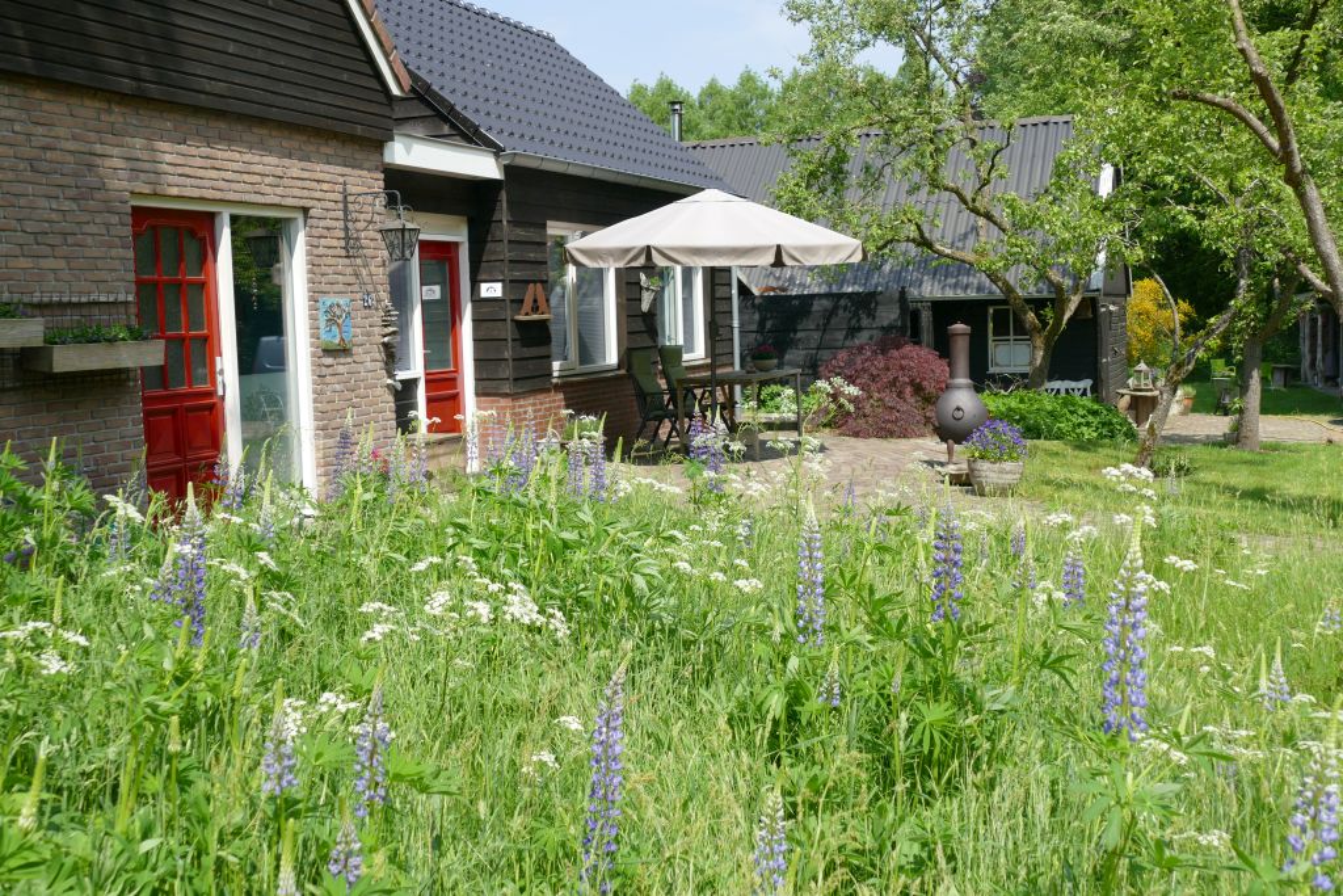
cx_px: 672
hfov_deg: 47.4
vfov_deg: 32.6
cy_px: 448
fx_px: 1530
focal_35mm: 41
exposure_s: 1/800
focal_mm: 15.02
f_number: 4
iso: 125
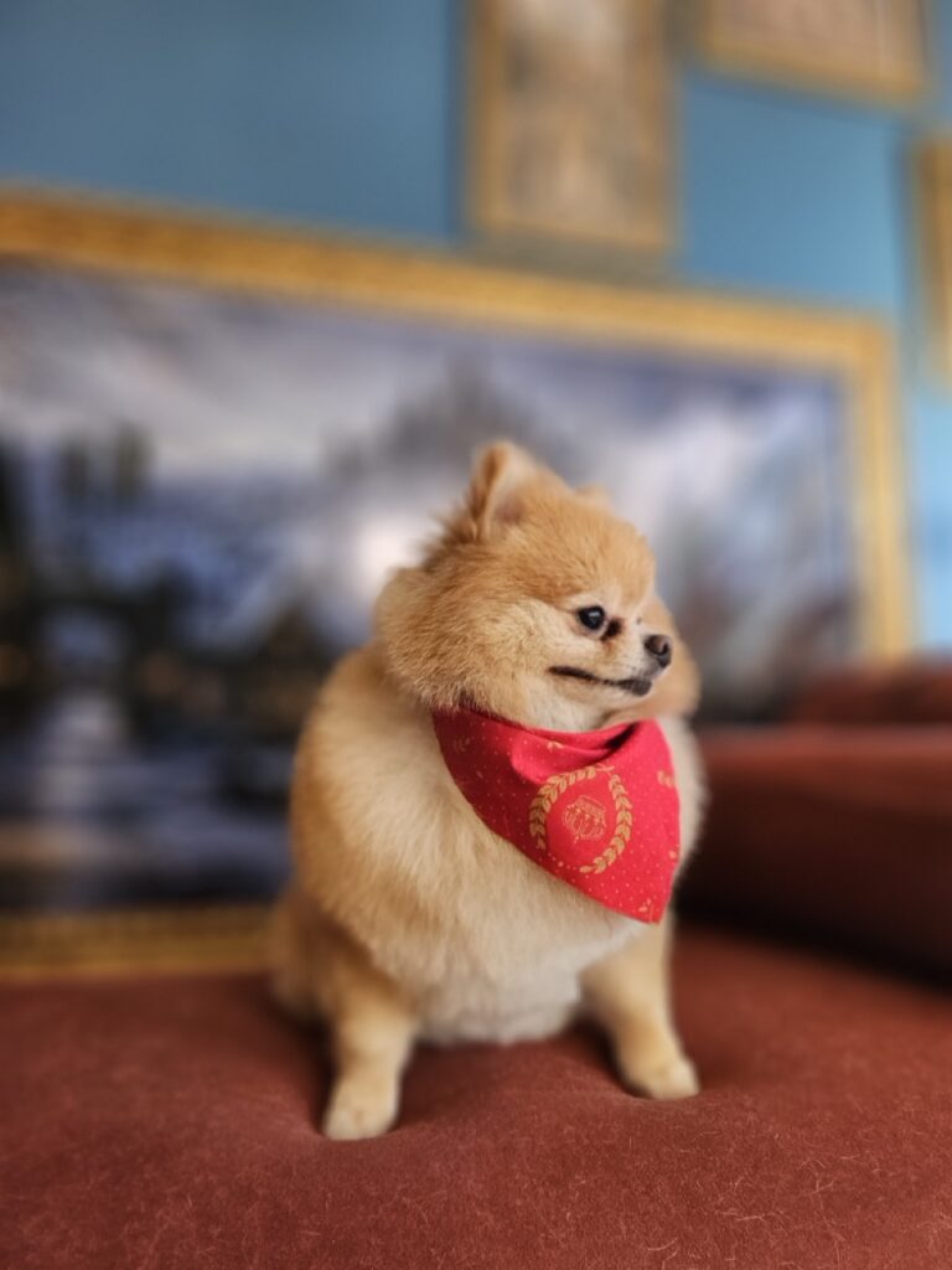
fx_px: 843
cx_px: 476
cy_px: 635
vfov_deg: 73.9
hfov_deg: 58.9
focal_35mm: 23
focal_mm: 5.4
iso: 160
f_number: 1.8
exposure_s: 1/359
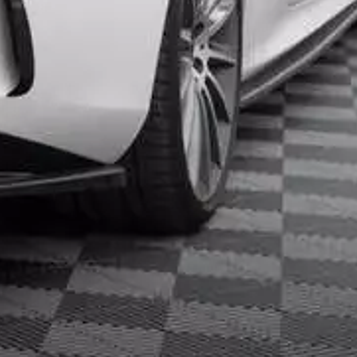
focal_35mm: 169
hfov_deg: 9.9
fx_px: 1972
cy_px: -253
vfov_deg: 9.9
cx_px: -256
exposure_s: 1/160
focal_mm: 35
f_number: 4
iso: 640
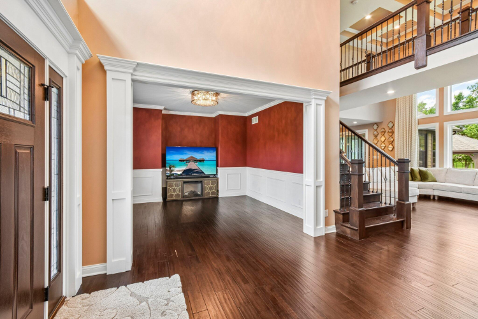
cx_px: 239
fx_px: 199
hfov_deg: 100.4
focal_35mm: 15
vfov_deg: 77.3
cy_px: 160
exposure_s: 1/8
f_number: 8
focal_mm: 10
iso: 400
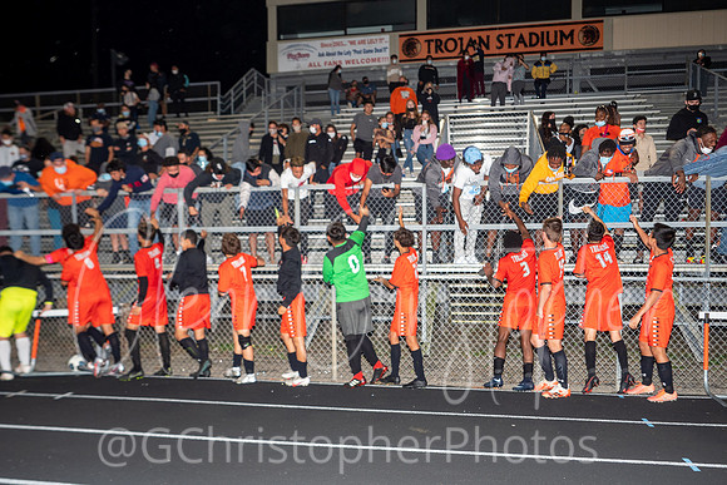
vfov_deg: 44.9
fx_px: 585
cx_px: 351
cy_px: 283
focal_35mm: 29
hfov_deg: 63.7
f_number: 2.8
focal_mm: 12
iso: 200
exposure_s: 1/60
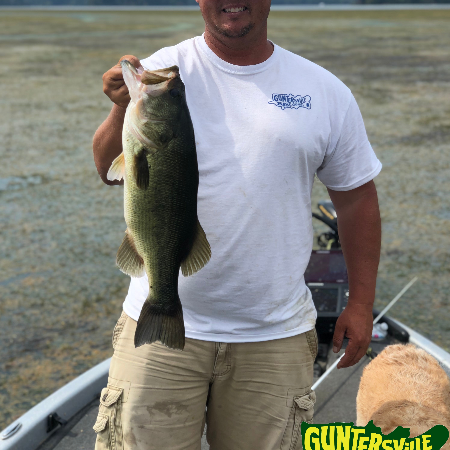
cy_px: 190
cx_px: 225
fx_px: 912
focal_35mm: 62
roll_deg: +1.0
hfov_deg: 27.7
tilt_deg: -12.1
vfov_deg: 27.7
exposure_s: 1/960
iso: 16
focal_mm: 6
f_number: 2.4
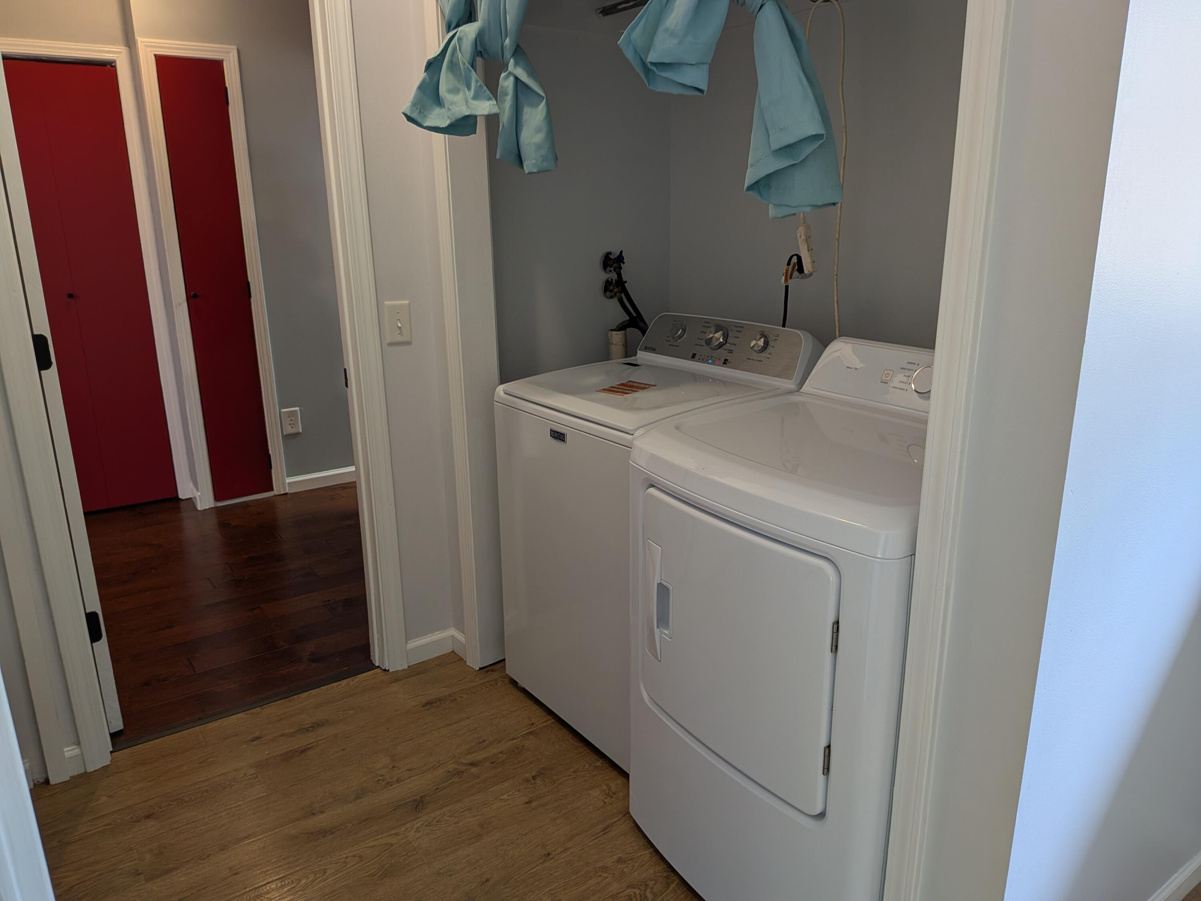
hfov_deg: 71.6
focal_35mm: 24
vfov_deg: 56.8
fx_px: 833
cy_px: 450
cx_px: 600
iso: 52
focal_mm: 4.53
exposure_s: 1/24
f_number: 1.7
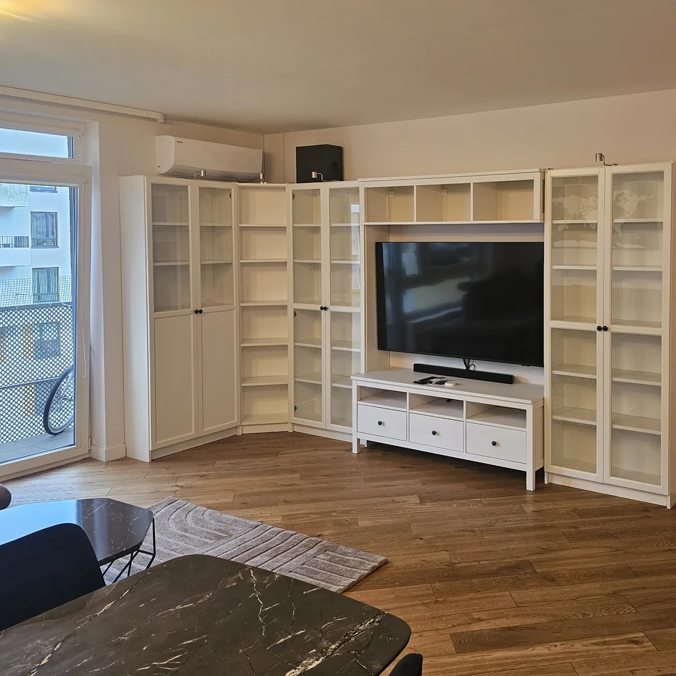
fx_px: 707
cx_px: 462
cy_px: 278
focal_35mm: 32
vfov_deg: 50.8
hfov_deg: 50.0
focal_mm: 6.3
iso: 200
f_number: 1.7
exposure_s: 1/100
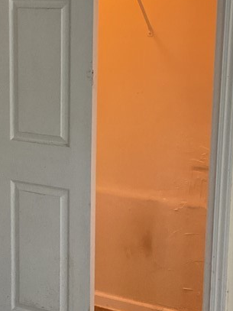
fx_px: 700
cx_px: 59
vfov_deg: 25.0
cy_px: 135
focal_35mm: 78
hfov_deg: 18.8
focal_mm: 3.3
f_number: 2.4
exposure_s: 1/33
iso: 320
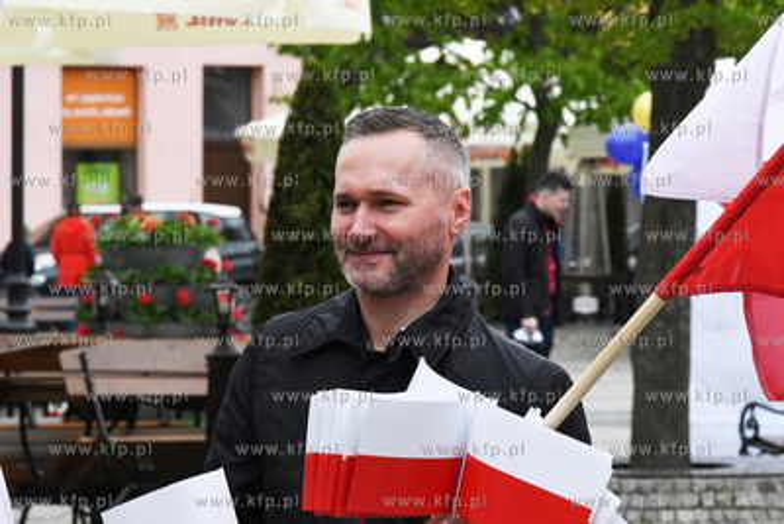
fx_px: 6535
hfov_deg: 6.9
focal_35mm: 300
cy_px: 262
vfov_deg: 4.6
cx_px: 392
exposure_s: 1/1250
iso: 3200
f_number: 18
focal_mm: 200
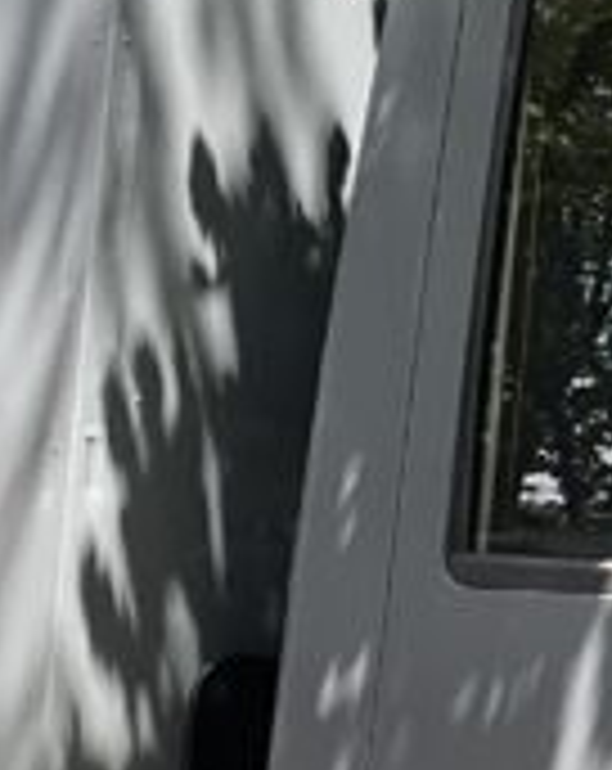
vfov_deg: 11.3
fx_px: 3863
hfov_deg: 9.1
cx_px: 382
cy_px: 149
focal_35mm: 170
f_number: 1.8
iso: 20
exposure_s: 1/229
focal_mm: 3
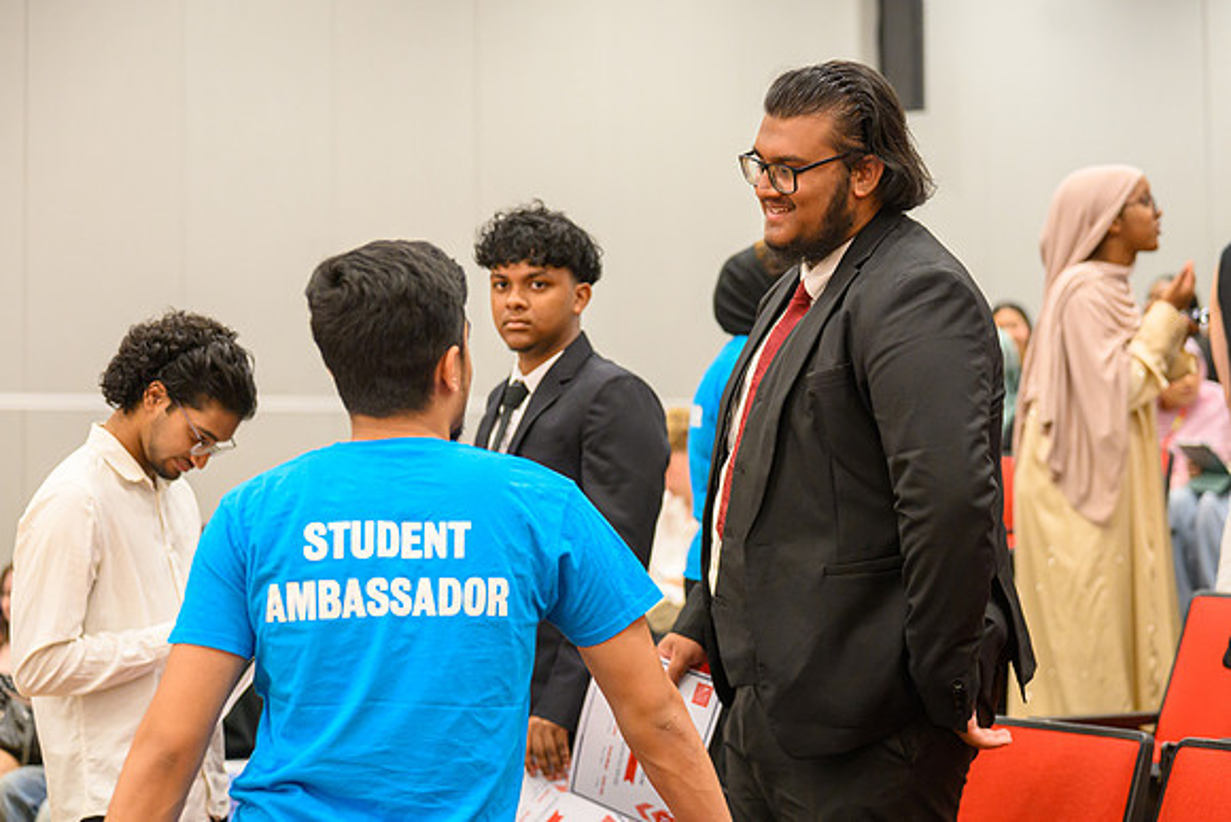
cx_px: 616
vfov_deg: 19.7
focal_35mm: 69
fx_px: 2360
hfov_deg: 29.2
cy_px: 411
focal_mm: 69
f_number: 2.8
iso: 4000
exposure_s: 1/200
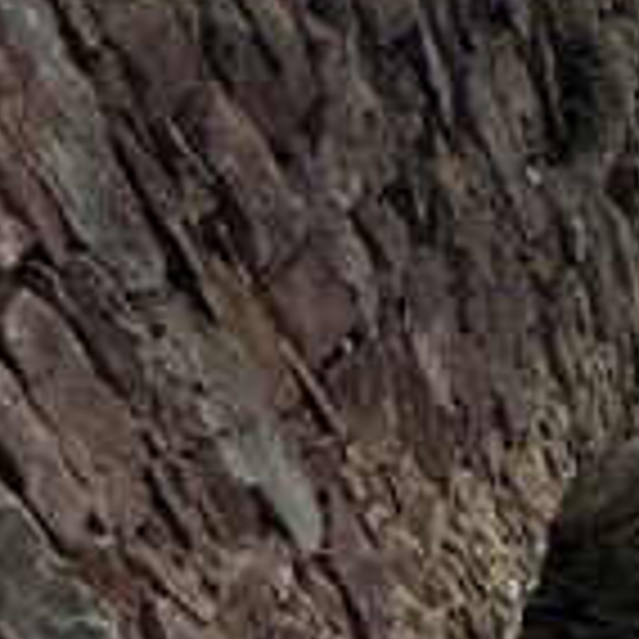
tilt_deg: +27.0
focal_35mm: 89
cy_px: 837
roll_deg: -0.6
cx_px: 1282
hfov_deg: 15.5
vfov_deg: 18.2
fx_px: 1859
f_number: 2.2
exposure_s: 1/1961
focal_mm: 2.22
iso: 64
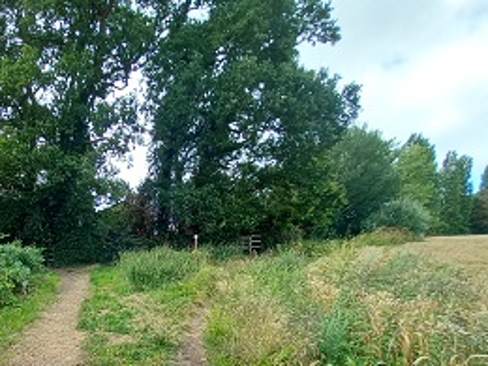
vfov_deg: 61.9
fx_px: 282
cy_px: 278
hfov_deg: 77.0
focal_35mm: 20
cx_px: 135
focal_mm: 1.13
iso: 40
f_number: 2.2
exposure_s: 1/170
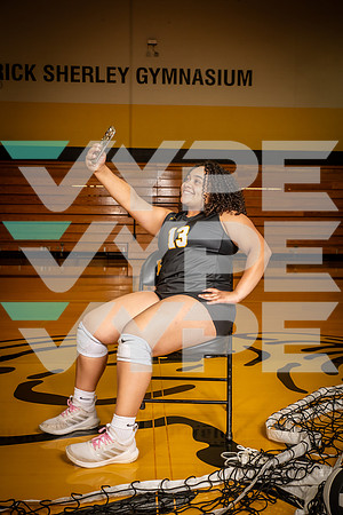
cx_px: 172
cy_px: 258
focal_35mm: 44
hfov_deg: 30.5
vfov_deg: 44.5
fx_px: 629
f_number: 7.1
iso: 800
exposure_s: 1/320
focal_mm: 44
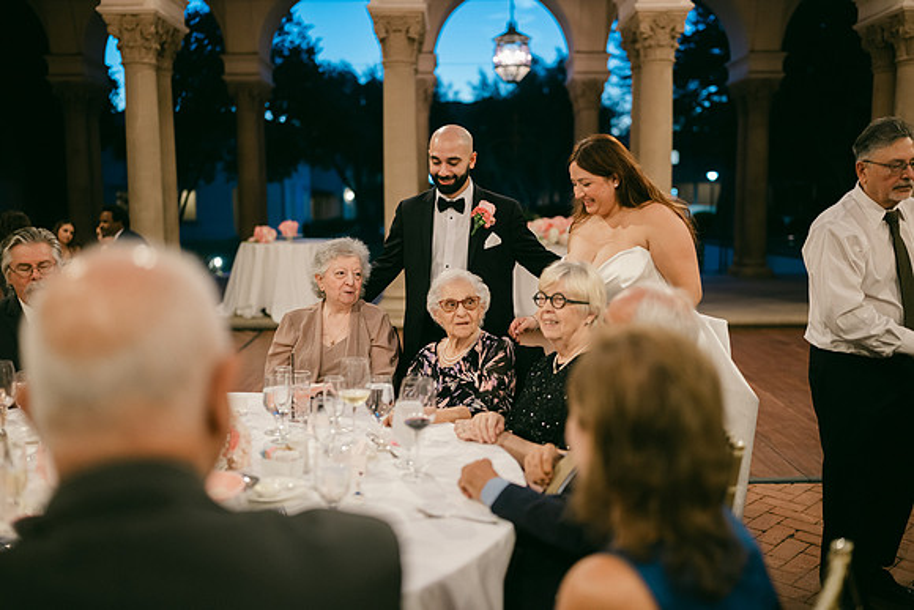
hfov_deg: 54.4
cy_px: 305
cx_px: 457
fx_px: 889
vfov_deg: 37.9
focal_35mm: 35
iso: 1000
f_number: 1.2
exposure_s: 1/160
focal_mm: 35
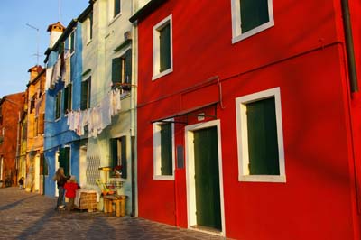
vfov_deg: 41.6
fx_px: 316
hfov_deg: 59.5
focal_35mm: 32
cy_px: 120
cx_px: 180
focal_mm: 21
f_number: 8
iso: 200
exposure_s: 1/180
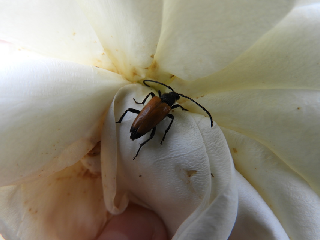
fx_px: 277
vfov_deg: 46.8
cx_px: 160
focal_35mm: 30
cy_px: 120
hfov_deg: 60.0
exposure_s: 1/50
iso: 100
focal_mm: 5.4
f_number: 3.5
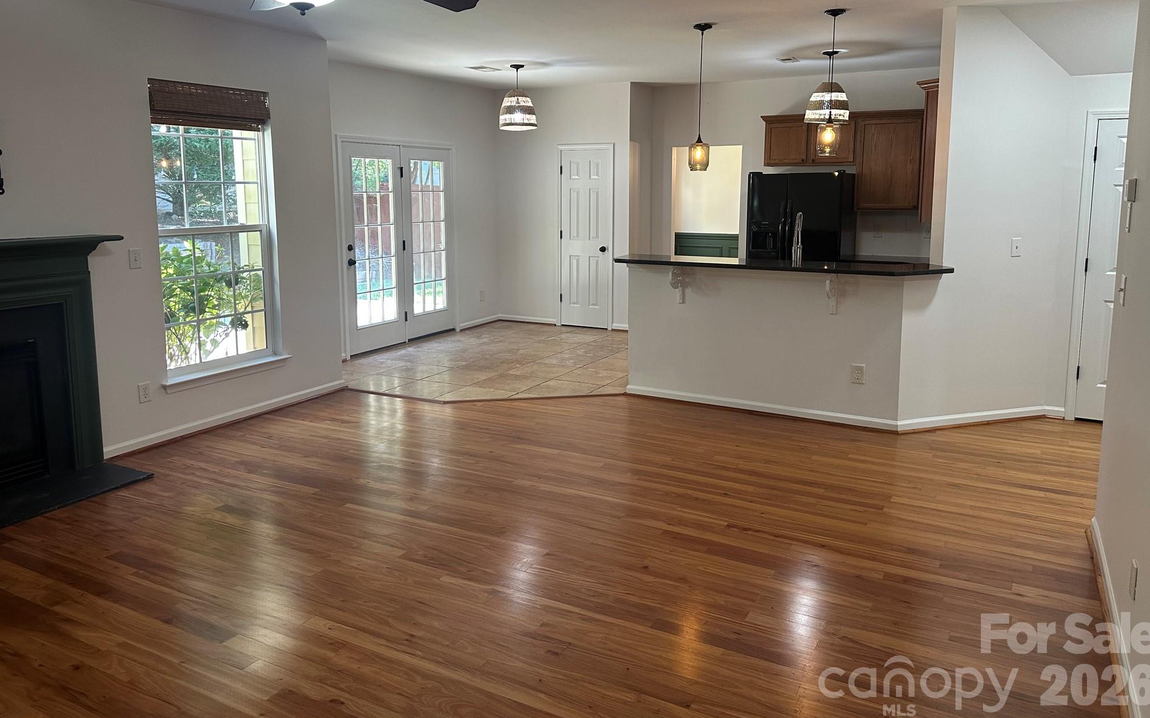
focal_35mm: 26
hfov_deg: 70.4
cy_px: 286
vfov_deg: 47.3
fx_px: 815
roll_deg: -0.3
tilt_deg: -7.2
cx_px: 576
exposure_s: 1/120
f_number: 1.78
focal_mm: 6.86
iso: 200
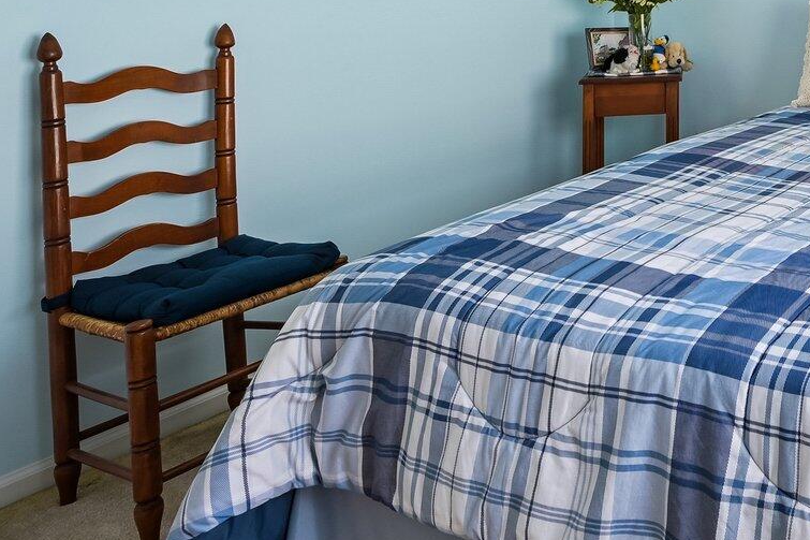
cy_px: -54
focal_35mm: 38
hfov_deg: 39.6
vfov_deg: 31.2
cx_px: 926
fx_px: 855
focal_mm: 14
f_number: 8
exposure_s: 1/15
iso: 400
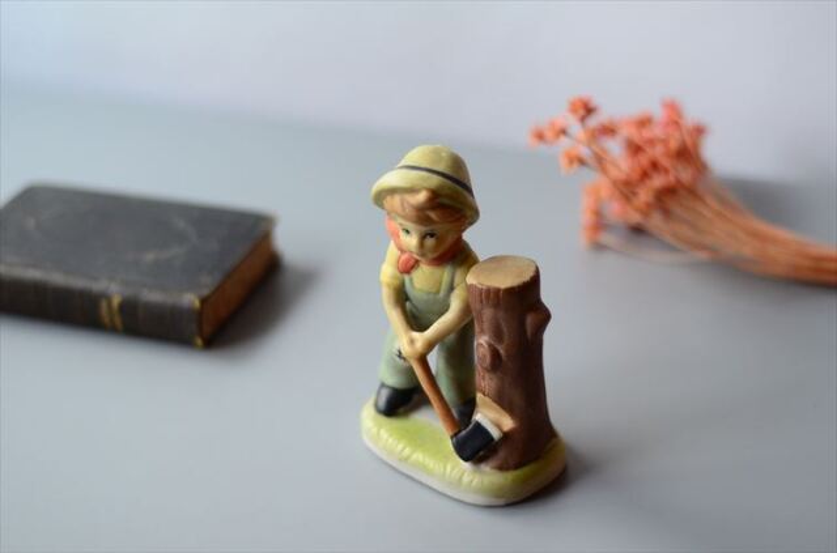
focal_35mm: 75
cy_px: 276
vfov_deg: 18.1
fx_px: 1739
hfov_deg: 27.1
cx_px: 418
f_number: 2
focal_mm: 50
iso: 800
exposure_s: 1/200
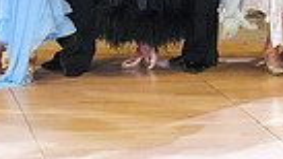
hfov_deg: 12.6
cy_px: -135
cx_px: -23
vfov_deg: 7.0
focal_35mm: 168
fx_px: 1260
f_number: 5
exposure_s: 1/200
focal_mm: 38
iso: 5000
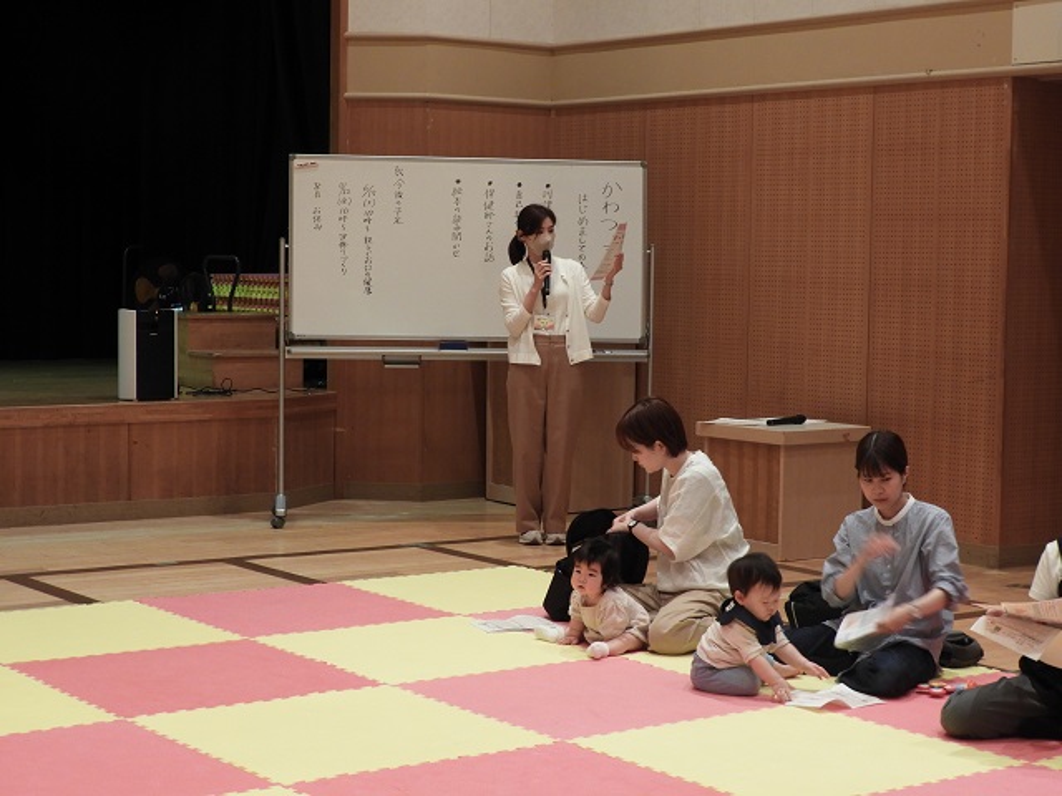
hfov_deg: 27.8
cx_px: 531
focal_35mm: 70
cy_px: 398
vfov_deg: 21.0
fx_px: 2148
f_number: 4.5
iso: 280
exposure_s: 1/30
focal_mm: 12.5
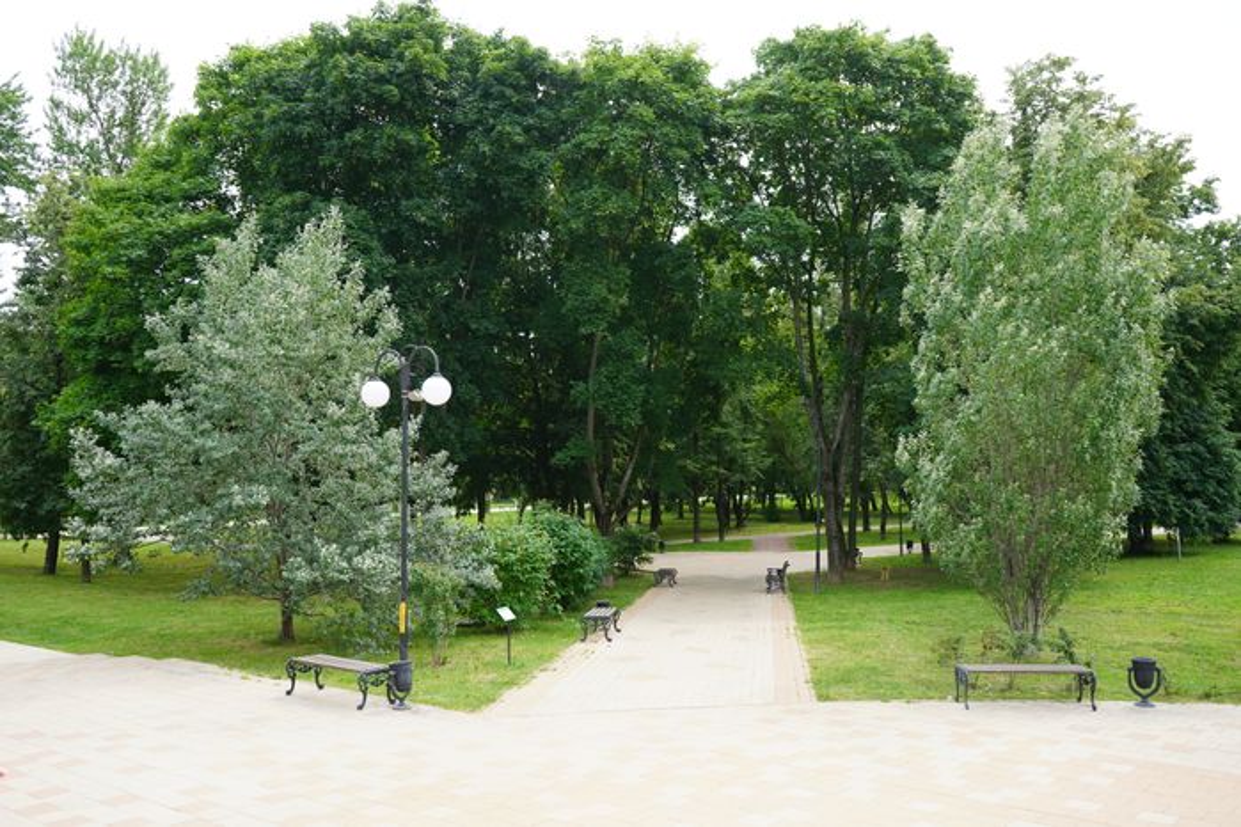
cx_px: 620
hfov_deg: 58.7
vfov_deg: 41.1
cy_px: 414
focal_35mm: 32
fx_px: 1103
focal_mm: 32
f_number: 6.3
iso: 100
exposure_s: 1/100
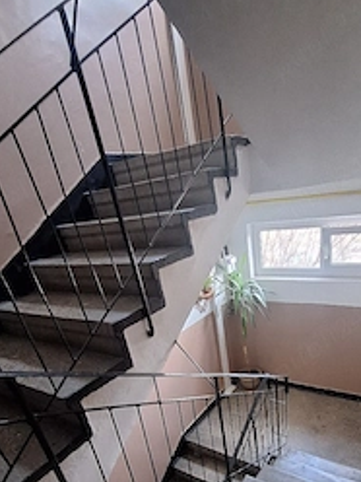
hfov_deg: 62.7
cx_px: 223
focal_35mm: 21
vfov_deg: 73.8
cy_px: 358
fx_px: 292
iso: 320
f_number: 2.2
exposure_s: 1/25
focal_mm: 1.74
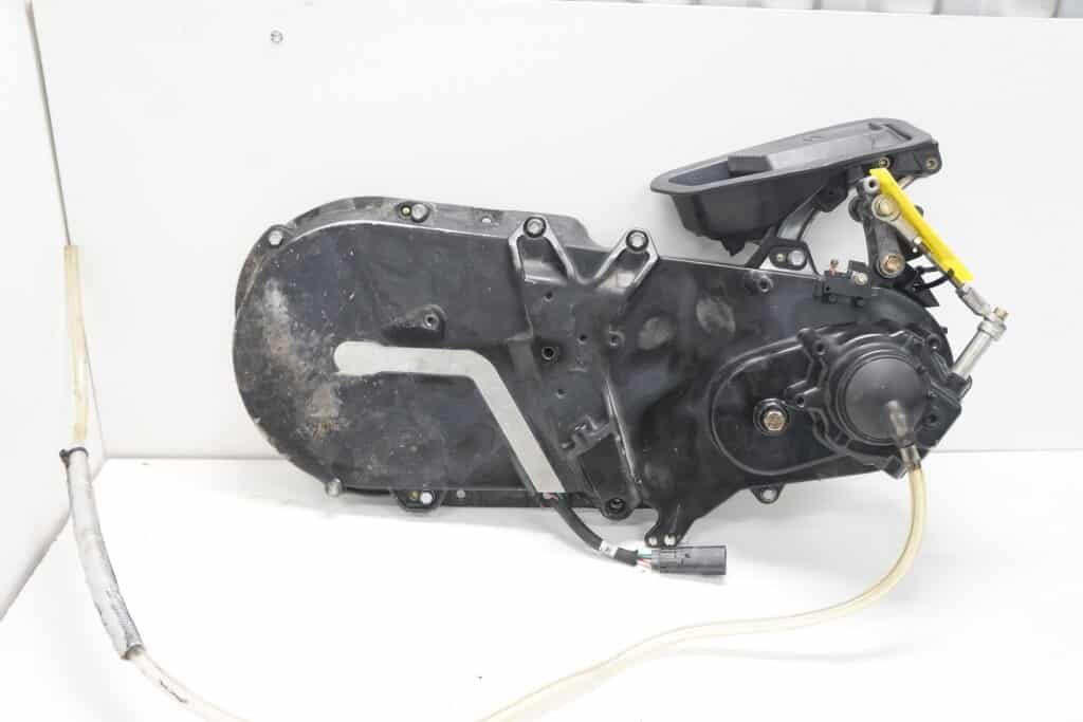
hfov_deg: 61.9
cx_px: 542
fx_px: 903
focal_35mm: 30
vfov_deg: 43.6
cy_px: 361
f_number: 4.5
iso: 800
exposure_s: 1/60
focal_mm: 20
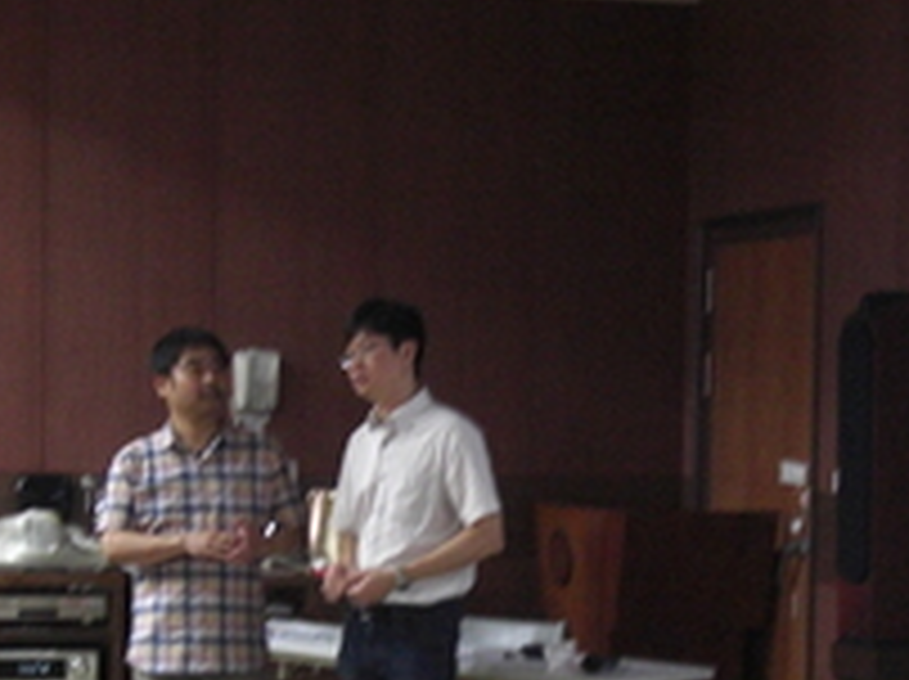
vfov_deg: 14.8
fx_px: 2597
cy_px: 552
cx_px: 536
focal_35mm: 99
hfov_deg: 19.8
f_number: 3.6
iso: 800
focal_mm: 11.8
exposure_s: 1/8
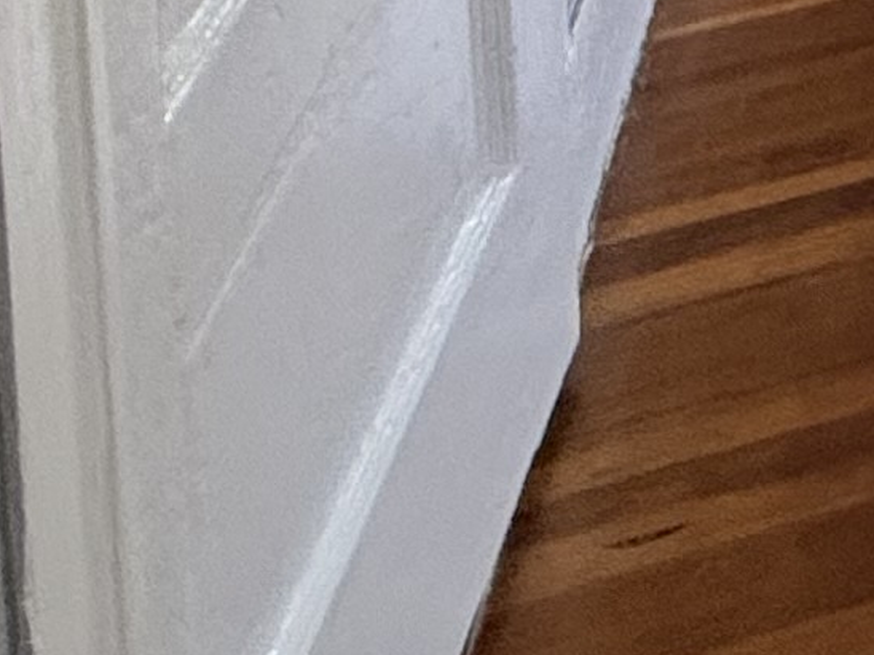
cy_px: -1442
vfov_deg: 9.9
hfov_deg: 12.9
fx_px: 2601
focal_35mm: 103
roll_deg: -0.6
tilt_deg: -4.5
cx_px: 2265
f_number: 2.2
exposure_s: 1/120
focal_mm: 2.22
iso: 160
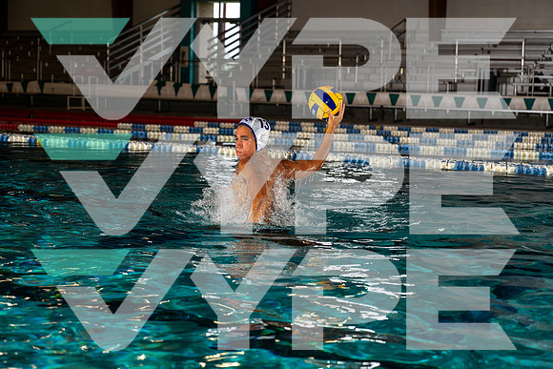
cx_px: 276
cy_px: 184
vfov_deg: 19.5
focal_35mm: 70
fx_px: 1075
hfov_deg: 28.8
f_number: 4
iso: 100
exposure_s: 1/250
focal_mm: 70
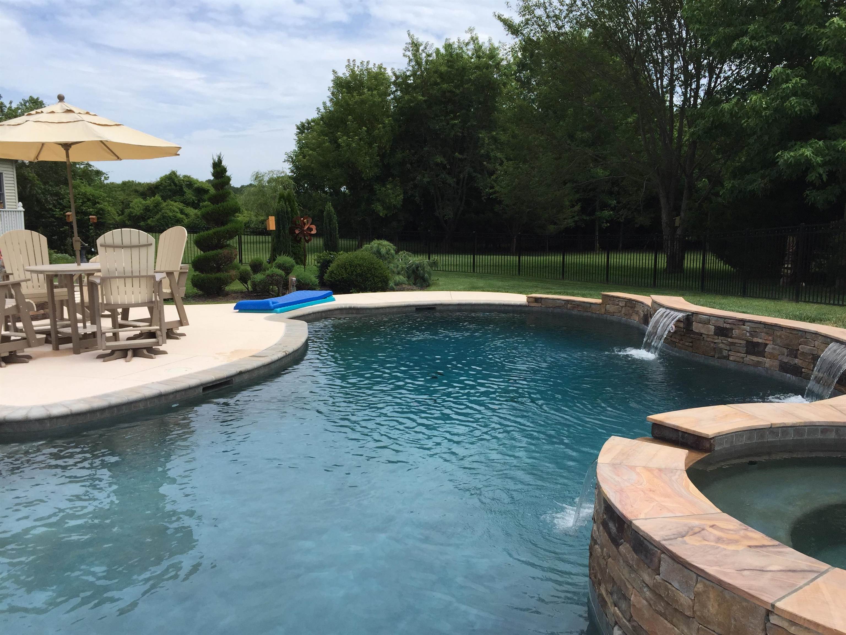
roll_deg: +0.0
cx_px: 423
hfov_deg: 61.7
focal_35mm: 29
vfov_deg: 48.2
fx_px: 709
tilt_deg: -9.3
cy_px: 318
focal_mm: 4.15
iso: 32
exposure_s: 1/2326
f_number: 2.2
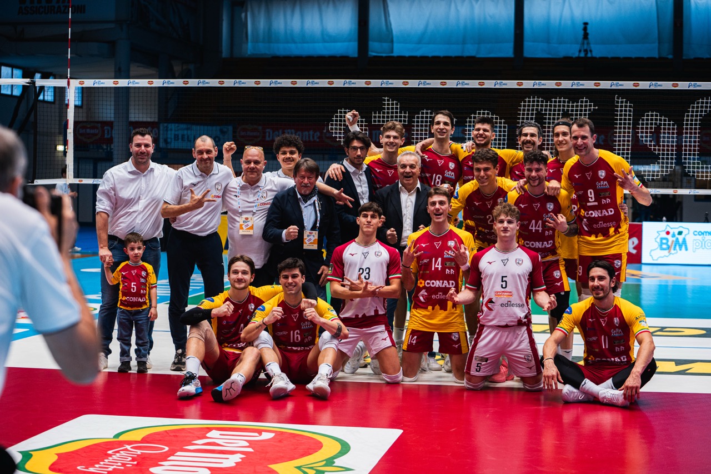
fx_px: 1382
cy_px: 237
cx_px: 356
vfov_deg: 19.5
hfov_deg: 28.8
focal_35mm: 70
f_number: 3.5
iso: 1600
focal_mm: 70
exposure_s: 1/400
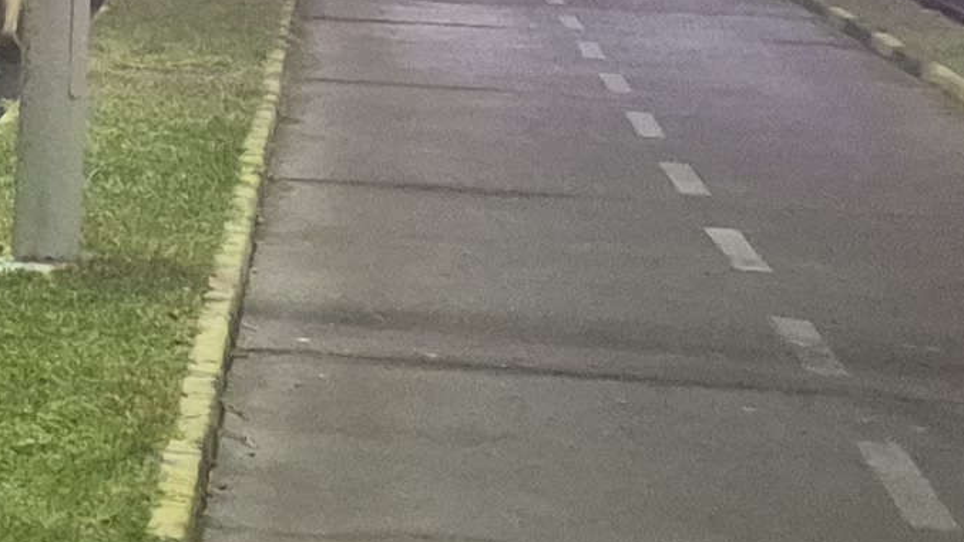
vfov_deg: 8.1
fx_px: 3784
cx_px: -723
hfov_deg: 13.2
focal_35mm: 148
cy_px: -149
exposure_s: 1/50
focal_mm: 5.4
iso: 1600
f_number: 1.8
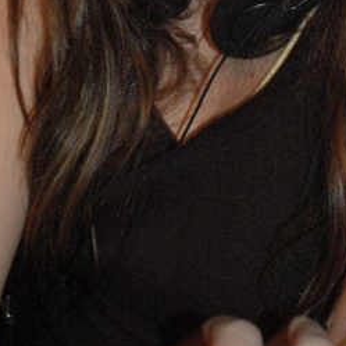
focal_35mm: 180
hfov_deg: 9.7
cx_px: 268
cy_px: -61
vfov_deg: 9.6
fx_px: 2036
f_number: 5
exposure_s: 1/60
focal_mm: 44
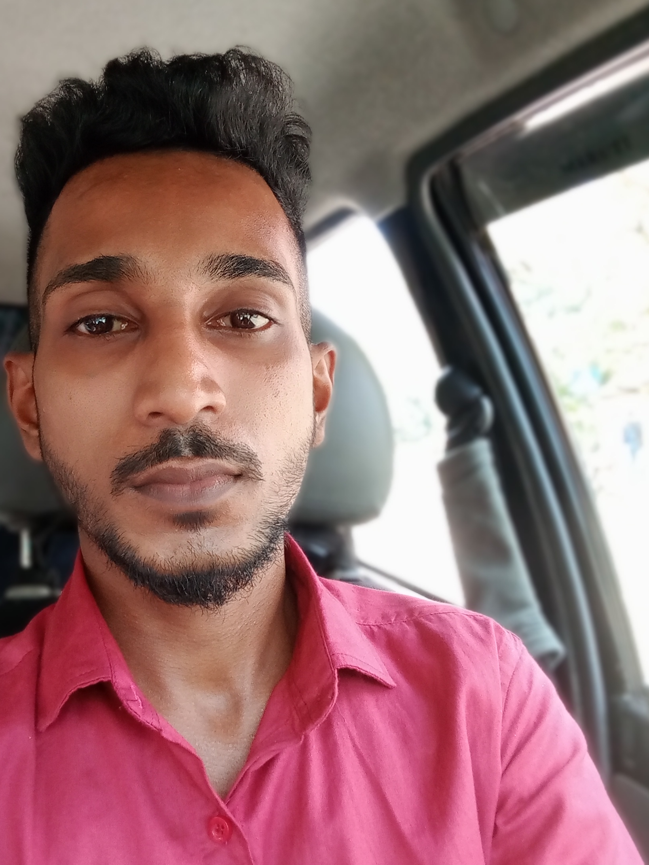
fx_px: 800
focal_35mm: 32
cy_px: 465
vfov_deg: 56.8
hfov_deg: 44.0
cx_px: 273
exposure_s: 1/50
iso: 171
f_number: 2.2
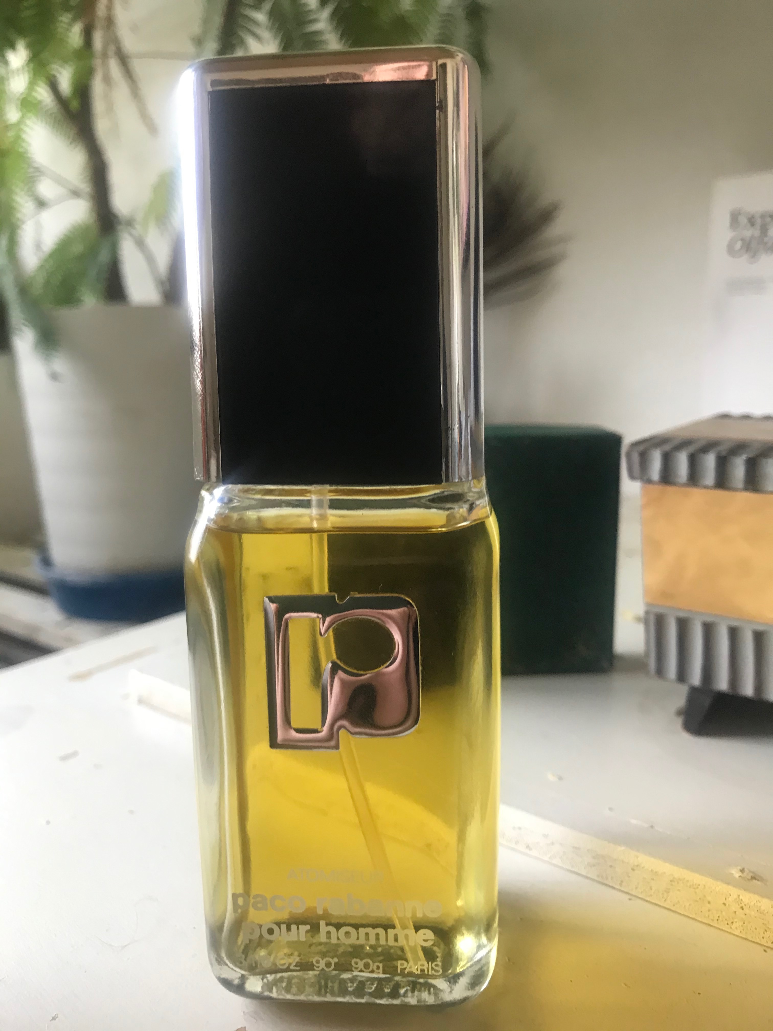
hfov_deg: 49.7
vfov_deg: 63.4
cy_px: 516
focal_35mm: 28
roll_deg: +2.5
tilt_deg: -6.6
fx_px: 834
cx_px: 386
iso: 40
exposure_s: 1/24
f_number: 1.8
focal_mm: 3.99
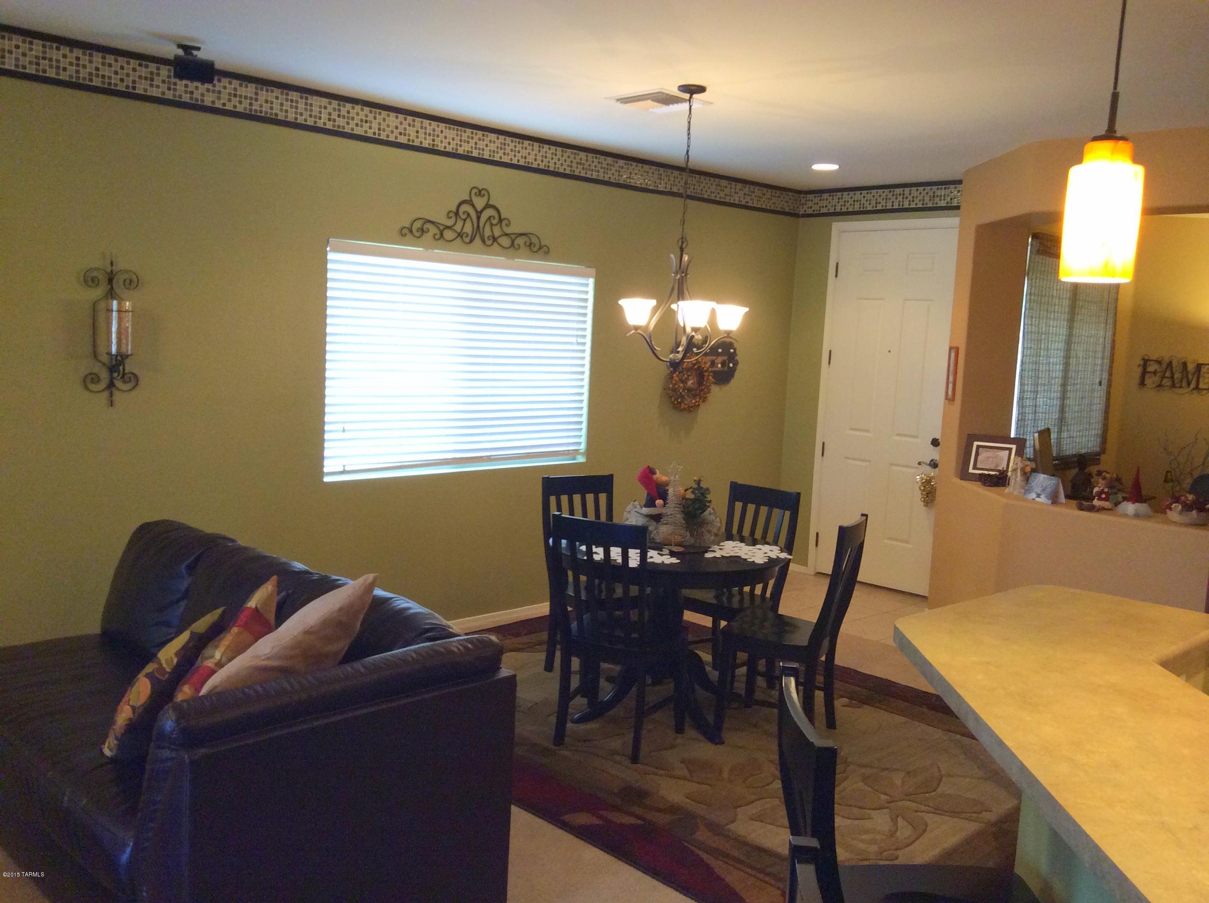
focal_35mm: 33
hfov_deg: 55.4
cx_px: 604
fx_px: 1151
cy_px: 452
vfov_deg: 42.8
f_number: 2.4
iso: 100
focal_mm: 3.3
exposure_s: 1/24
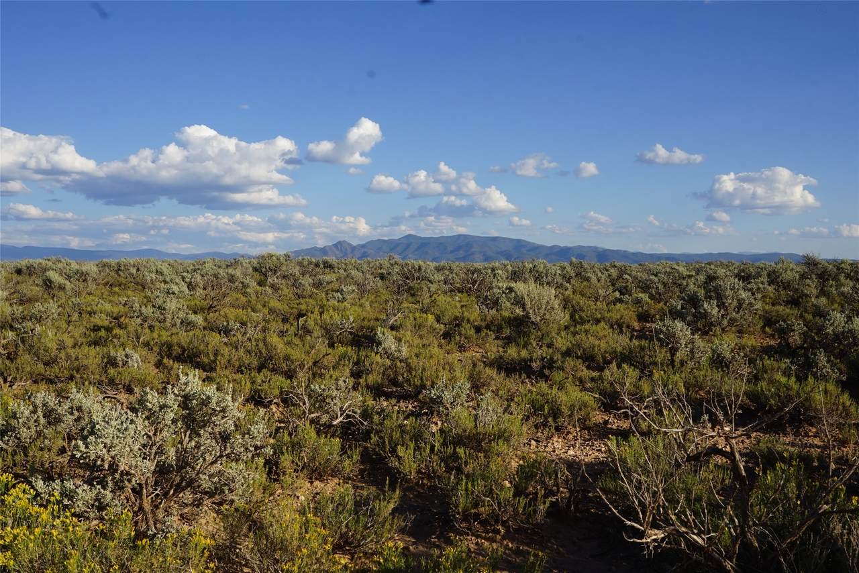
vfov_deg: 36.0
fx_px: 883
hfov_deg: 51.9
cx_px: 430
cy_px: 286
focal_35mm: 37
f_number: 14
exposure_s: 1/100
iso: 100
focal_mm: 25
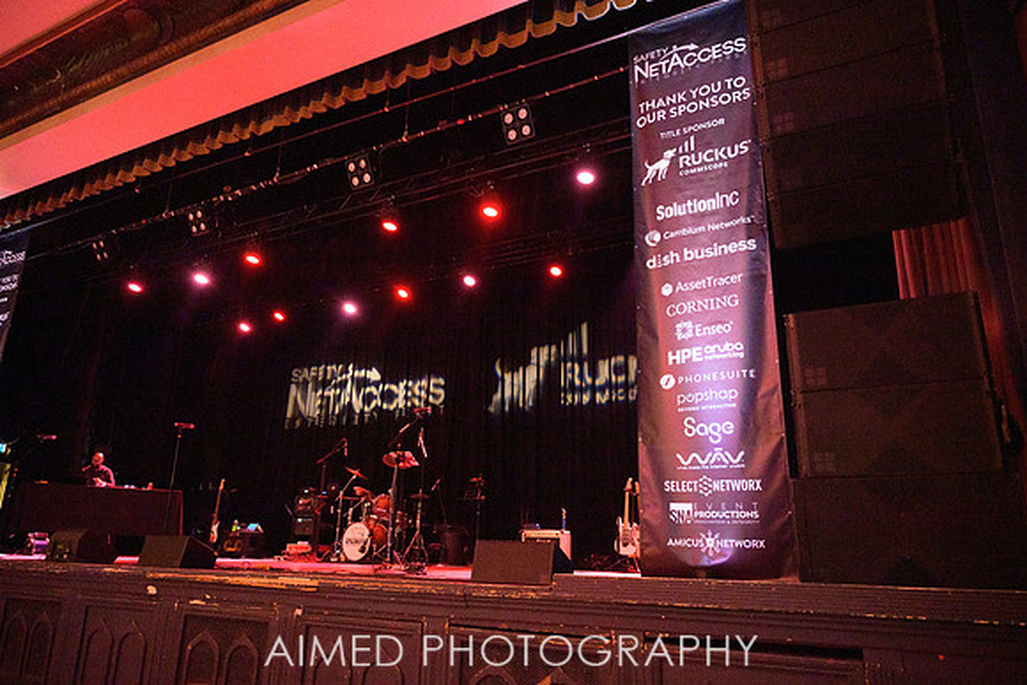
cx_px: 514
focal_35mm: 24
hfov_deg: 72.9
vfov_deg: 52.5
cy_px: 342
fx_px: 695
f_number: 2.8
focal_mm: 24
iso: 4000
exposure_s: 1/125
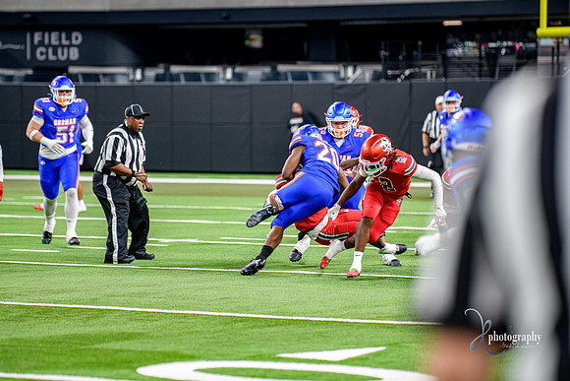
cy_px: 190
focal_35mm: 195
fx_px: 3088
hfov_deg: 10.5
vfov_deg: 7.0
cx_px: 285
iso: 1250
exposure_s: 1/400
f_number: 2.8
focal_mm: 195
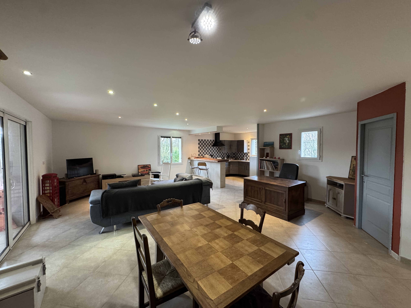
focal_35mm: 14
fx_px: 166
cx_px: 206
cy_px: 154
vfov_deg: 85.7
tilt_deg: -1.5
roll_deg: +0.4
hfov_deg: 102.1
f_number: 2.2
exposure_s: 1/50
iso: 400
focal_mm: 2.22
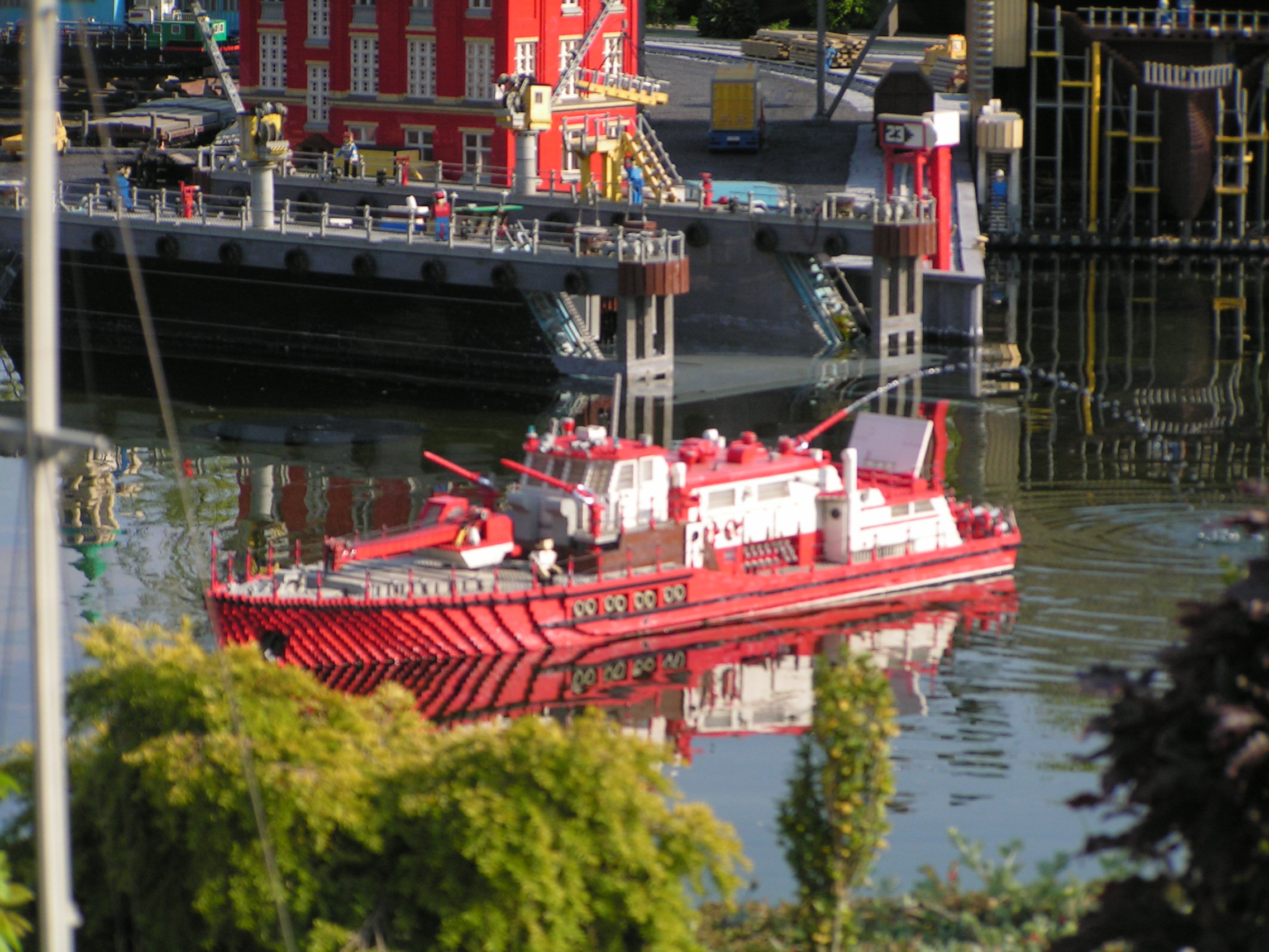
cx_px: 634
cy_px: 476
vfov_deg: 8.3
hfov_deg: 11.1
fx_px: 6525
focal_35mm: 178
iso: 50
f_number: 3.2
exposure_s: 1/800
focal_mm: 29.6
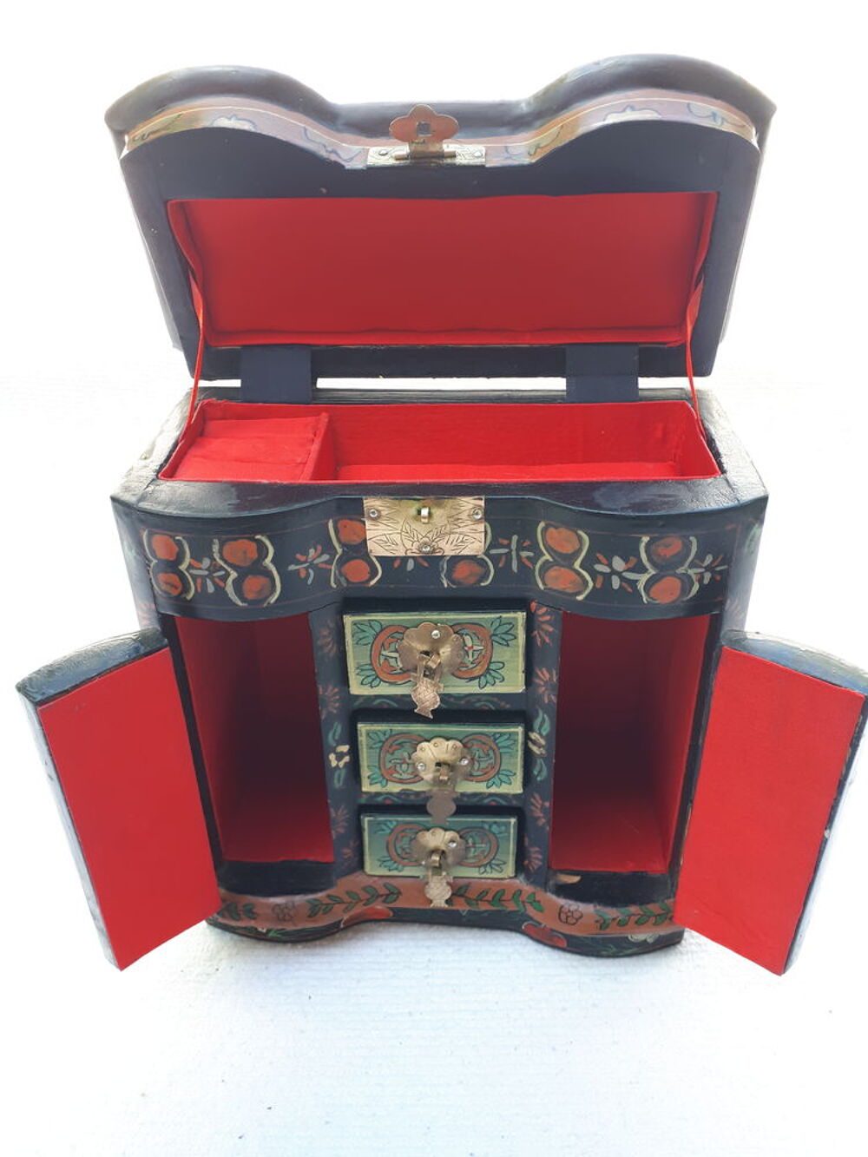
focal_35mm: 27
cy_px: 578
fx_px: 903
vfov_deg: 65.3
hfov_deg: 51.4
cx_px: 434
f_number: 1.9
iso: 40
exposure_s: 1/100
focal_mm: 3.6
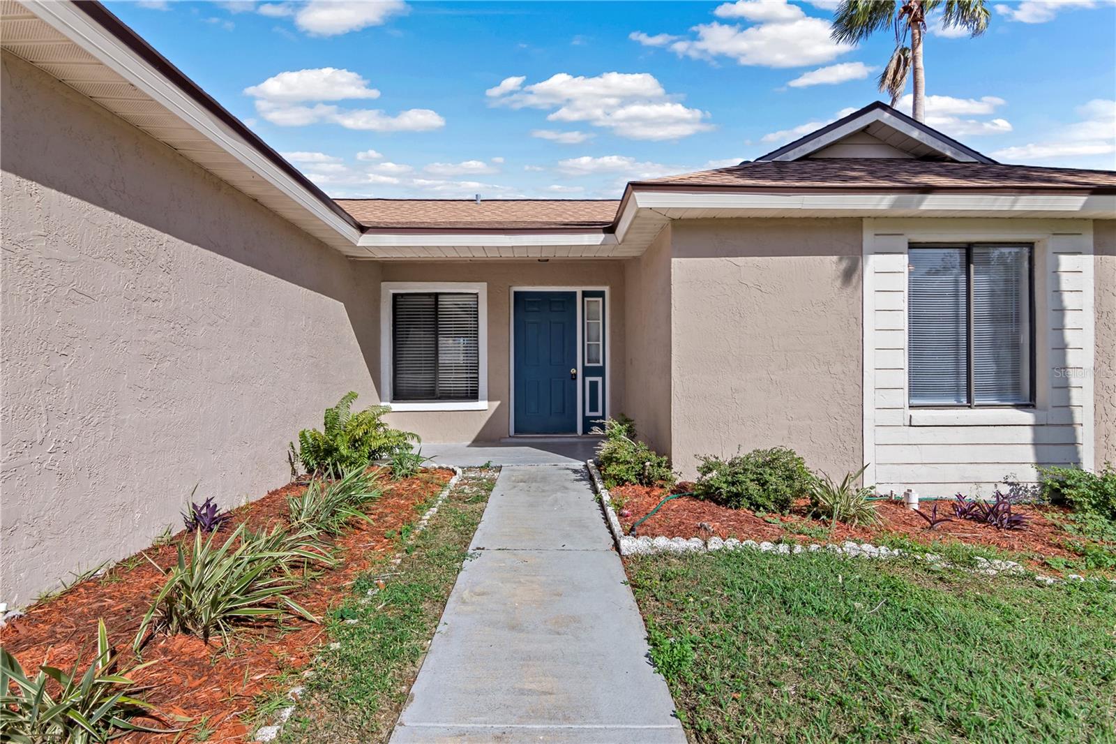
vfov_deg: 72.0
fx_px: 511
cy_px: 372
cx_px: 558
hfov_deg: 95.0
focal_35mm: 16
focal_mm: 11
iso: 200
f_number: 9
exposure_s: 1/400
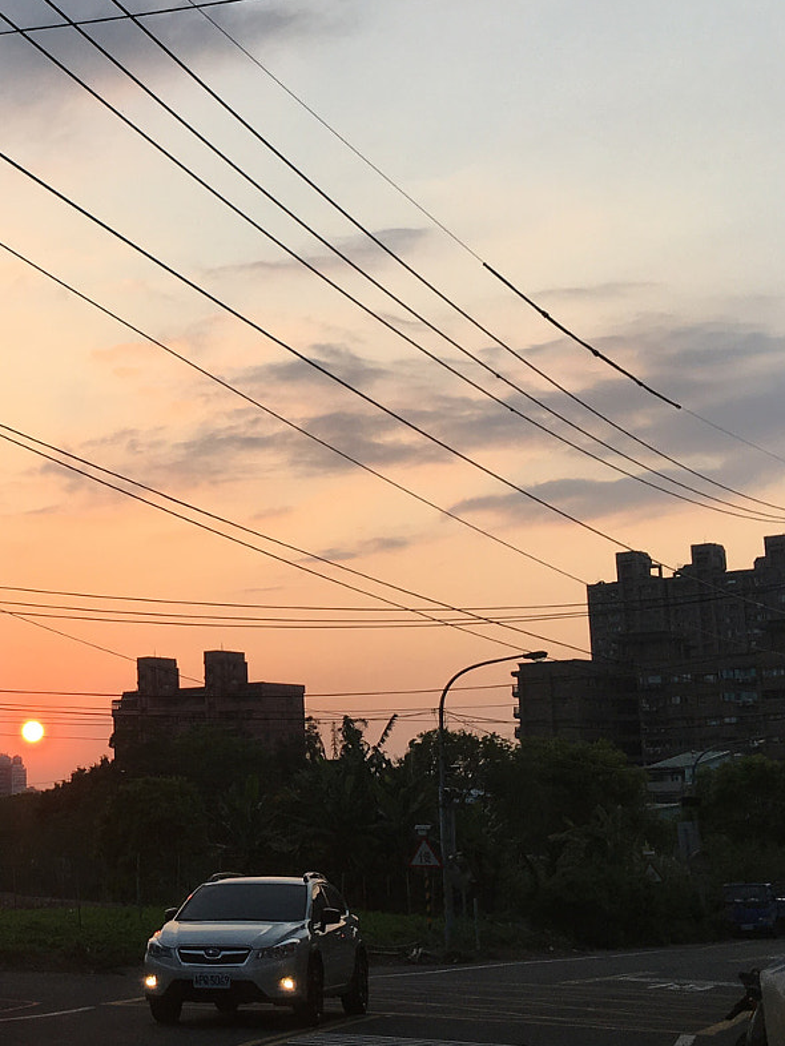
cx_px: -53
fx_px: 1783
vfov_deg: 32.7
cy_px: 504
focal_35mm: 59
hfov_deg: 23.5
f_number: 2.2
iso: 25
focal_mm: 4.15
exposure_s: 1/334
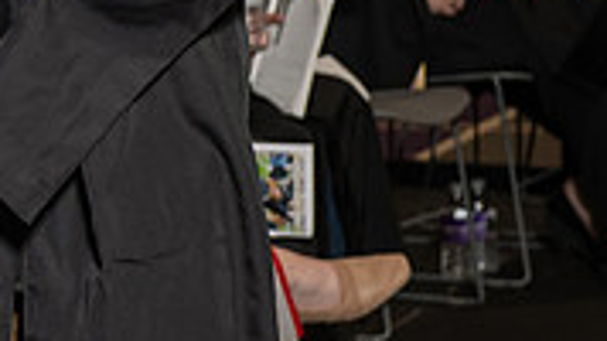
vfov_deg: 5.0
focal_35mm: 239
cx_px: -355
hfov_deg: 8.8
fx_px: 3846
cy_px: -292
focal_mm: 70
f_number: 5
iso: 800
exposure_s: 1/160
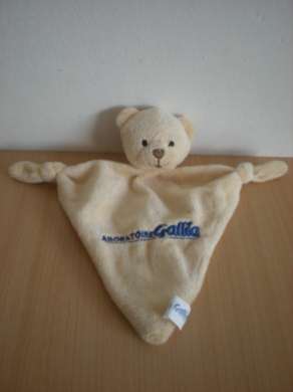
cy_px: 196
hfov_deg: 37.7
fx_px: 429
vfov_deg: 49.0
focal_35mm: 38
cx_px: 146
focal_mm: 6.3
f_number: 3.1
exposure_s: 1/16.5
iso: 200
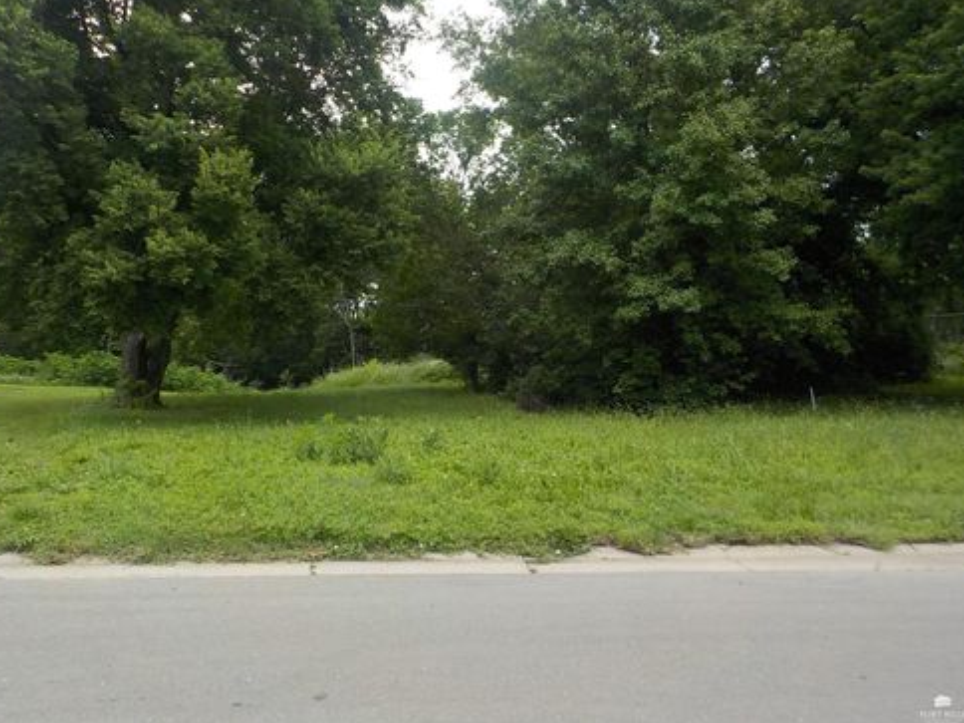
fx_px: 863
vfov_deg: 45.4
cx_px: 472
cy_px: 356
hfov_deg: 58.3
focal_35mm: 31
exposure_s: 1/400
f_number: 3.3
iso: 125
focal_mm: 4.1
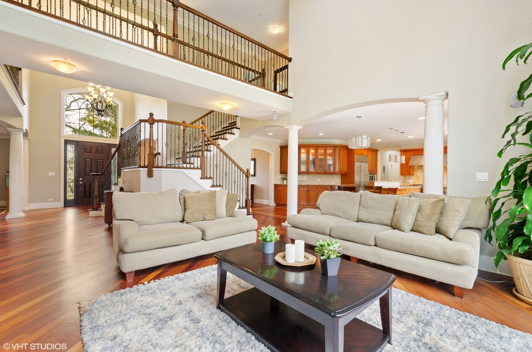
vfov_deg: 77.1
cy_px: 176
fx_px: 221
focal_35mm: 15
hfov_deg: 100.5
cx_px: 266
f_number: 8
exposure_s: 1.3
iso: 100
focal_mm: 10
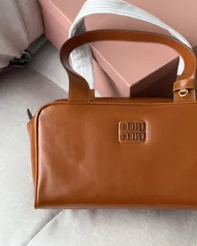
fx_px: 561
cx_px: 145
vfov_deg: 24.6
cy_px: 83
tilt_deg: -52.1
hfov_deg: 19.8
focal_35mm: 77
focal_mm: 6.76
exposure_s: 1/60
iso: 250
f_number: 1.78
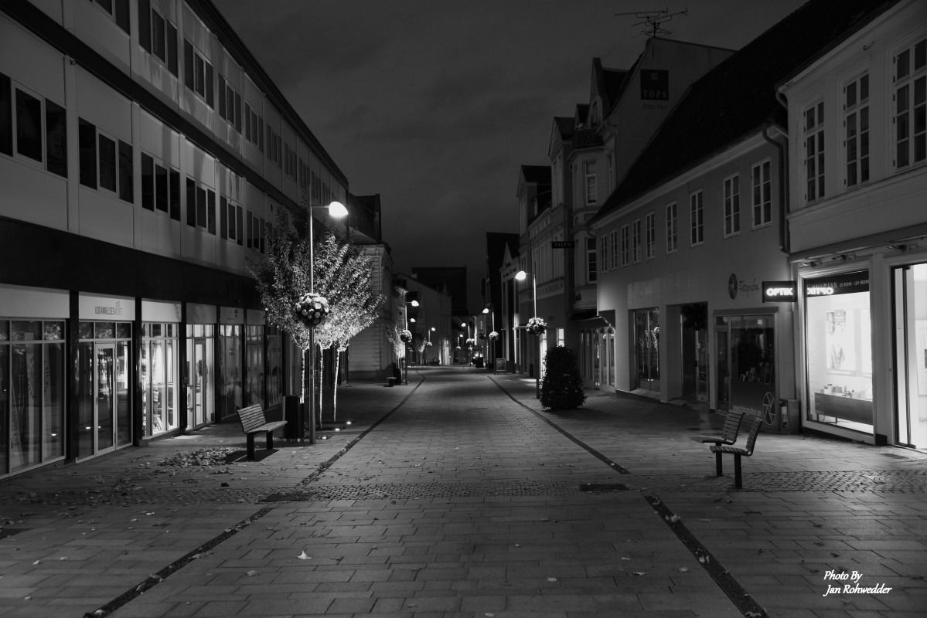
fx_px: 979
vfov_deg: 35.1
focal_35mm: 38
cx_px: 464
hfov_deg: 50.7
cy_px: 309
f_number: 4
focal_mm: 38
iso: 200
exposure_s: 1/3
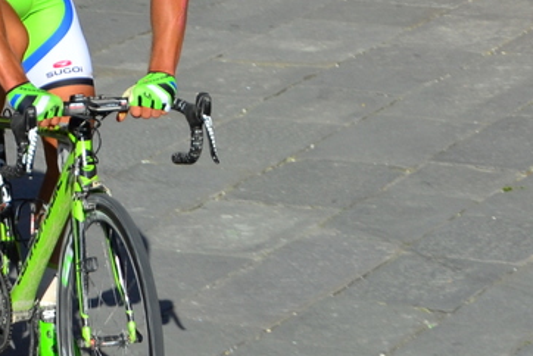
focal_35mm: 308
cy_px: 146
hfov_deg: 6.7
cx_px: 268
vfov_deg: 4.5
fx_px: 4564
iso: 200
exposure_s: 1/640
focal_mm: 62
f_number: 8
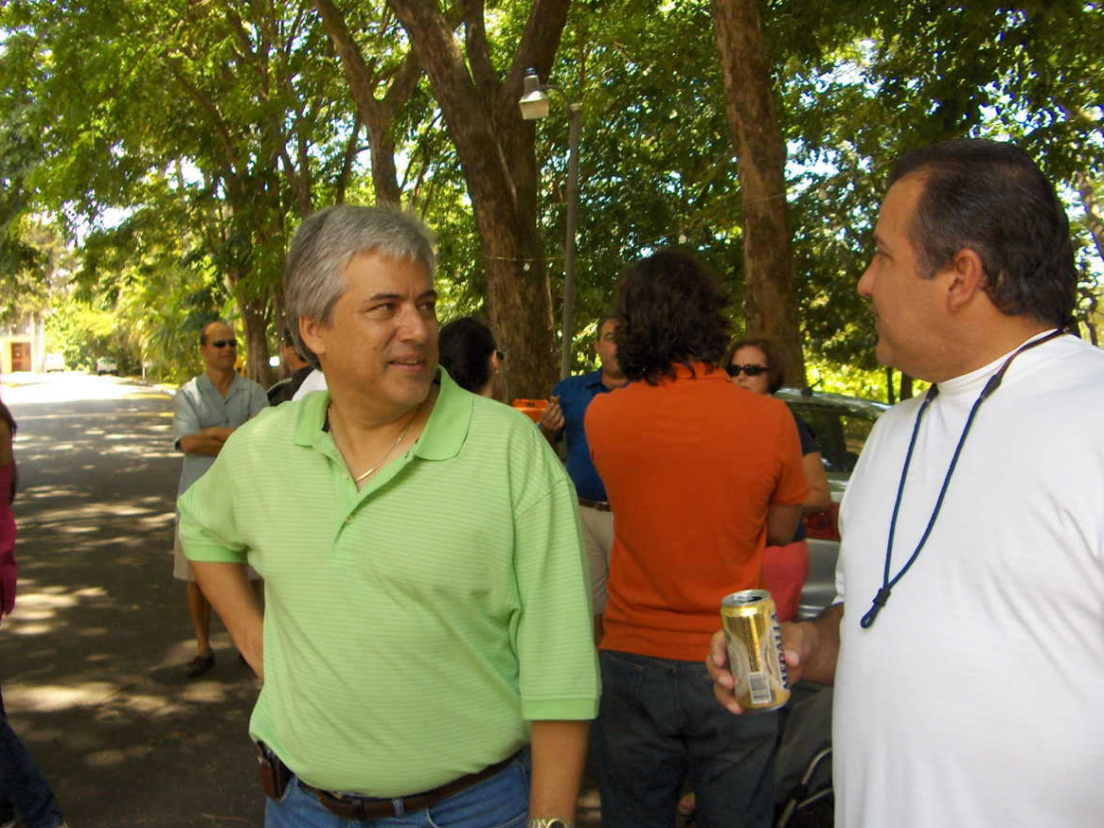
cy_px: 423
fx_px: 1148
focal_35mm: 36
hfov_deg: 51.3
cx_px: 559
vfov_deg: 39.7
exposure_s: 1/144
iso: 102
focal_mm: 5.8
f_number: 2.6
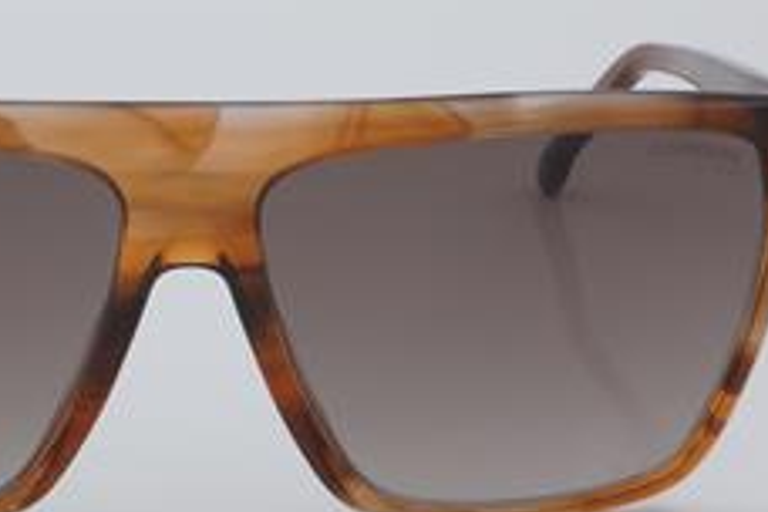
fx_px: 3090
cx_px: 189
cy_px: 273
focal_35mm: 145
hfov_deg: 14.1
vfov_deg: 9.5
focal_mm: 55
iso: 100
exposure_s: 1/4
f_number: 32
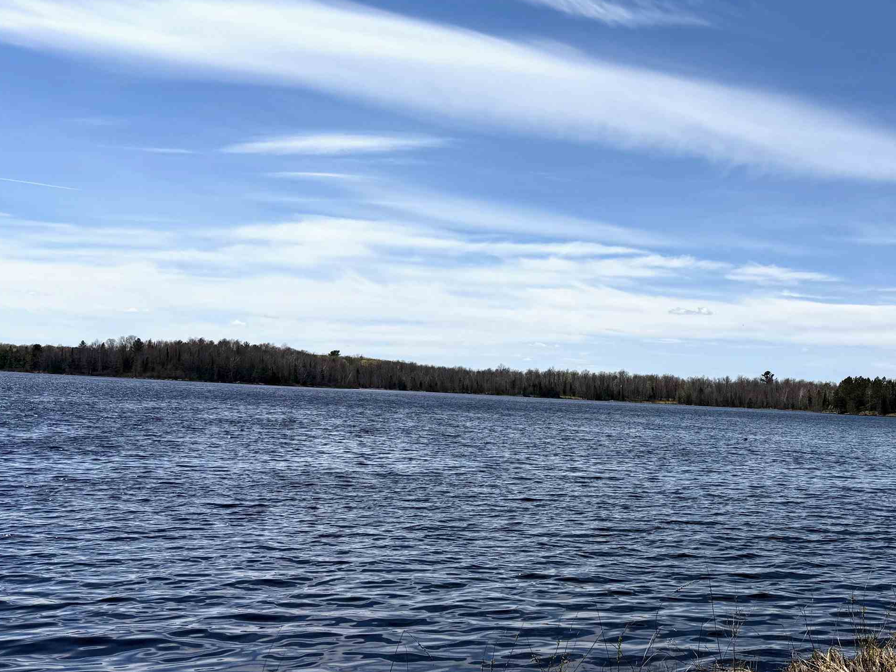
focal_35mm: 39
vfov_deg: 36.6
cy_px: 413
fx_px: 1010
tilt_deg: -0.3
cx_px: 685
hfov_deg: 46.0
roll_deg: -2.8
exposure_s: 1/9091
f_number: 1.78
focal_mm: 6.76
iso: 80
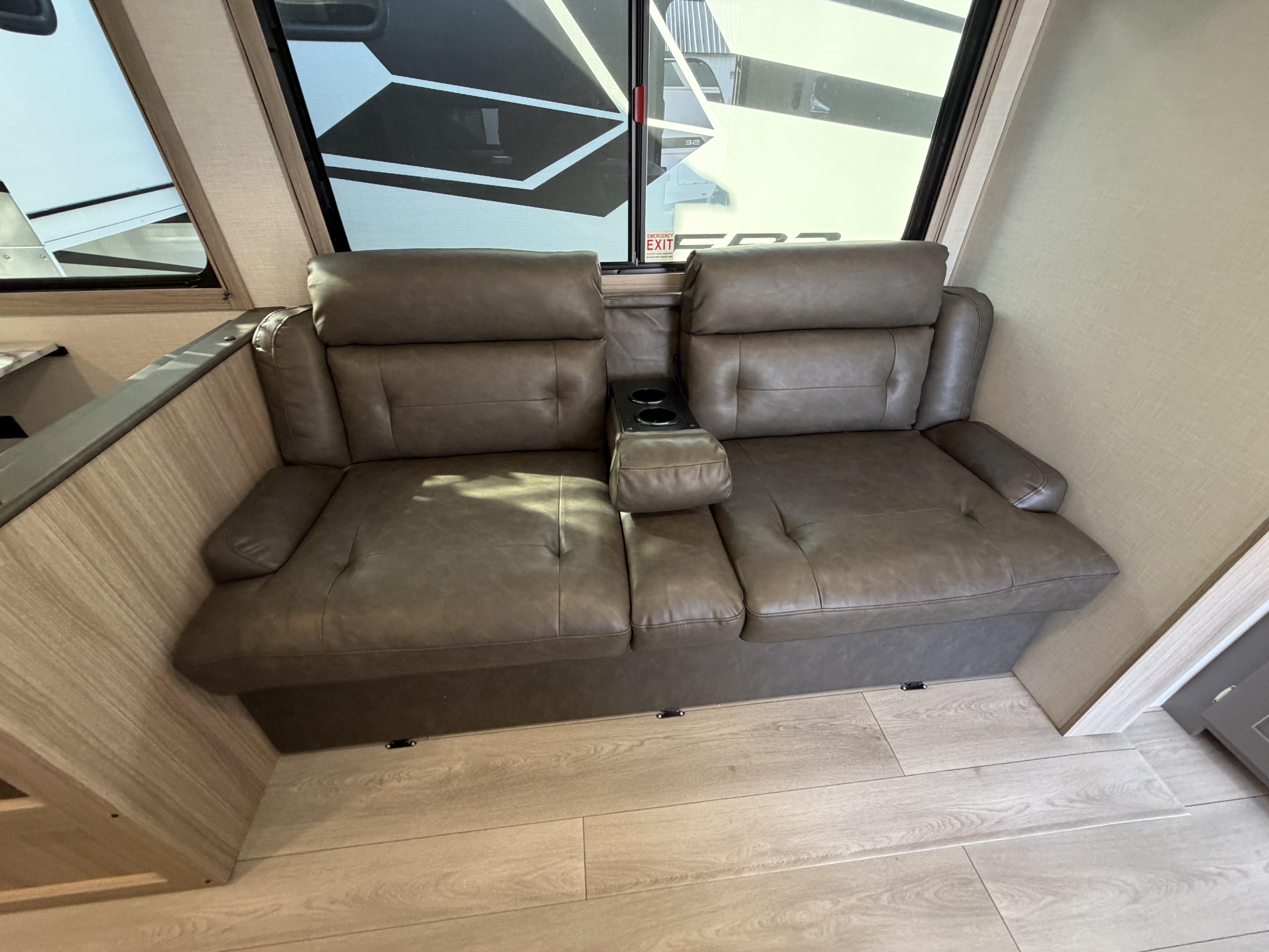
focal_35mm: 14
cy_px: 476
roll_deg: +0.1
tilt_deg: -36.5
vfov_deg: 85.7
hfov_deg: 102.1
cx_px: 634
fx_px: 513
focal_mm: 2.22
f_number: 2.2
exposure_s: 1/100
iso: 320
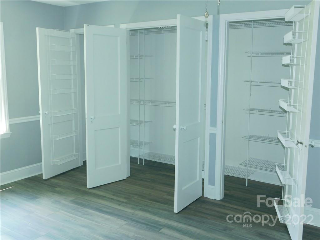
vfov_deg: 39.7
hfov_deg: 51.4
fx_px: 333
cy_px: 120
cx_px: 160
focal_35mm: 36
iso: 200
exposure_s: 1/30
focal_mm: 6.3
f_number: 3.5
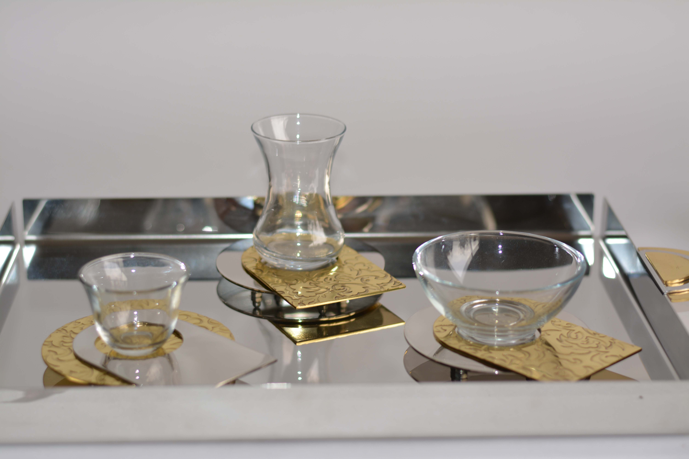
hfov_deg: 27.0
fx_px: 1435
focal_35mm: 75
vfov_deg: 18.2
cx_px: 344
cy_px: 230
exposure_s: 1/200
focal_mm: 50
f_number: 2.5
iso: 100
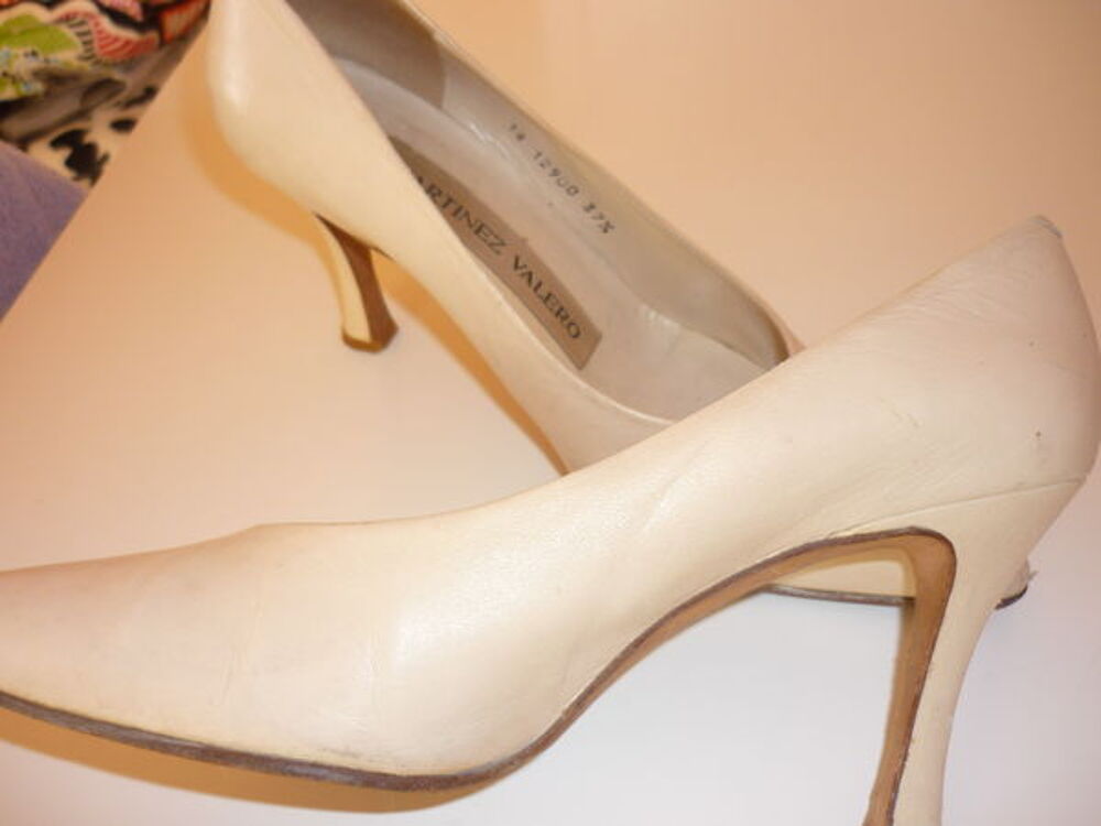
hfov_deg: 55.4
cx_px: 550
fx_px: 1050
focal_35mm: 33
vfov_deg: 42.9
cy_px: 413
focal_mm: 5.5
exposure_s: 1/30
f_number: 2.8
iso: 100
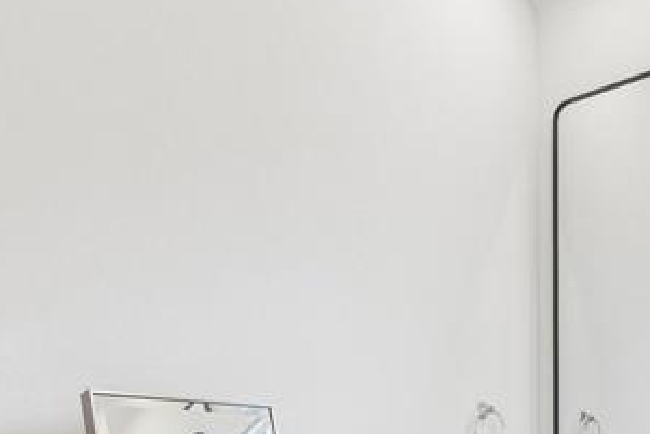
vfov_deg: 24.3
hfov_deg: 37.6
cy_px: 505
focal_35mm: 51
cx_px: 507
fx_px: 921
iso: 400
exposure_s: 1/60
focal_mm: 15
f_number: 8
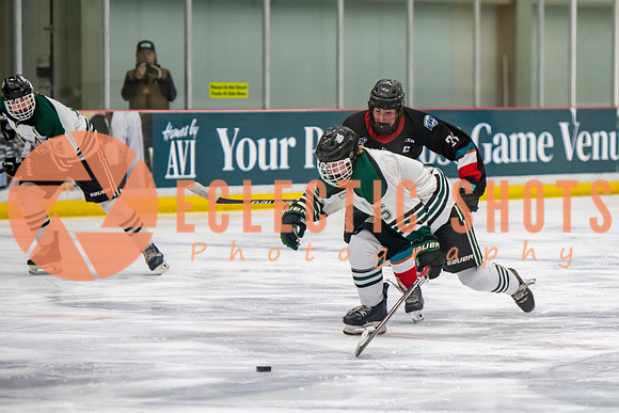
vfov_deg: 5.7
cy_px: 256
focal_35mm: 239
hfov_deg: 8.6
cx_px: 456
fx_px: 4114
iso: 2000
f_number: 3.2
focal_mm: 155
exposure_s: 1/640
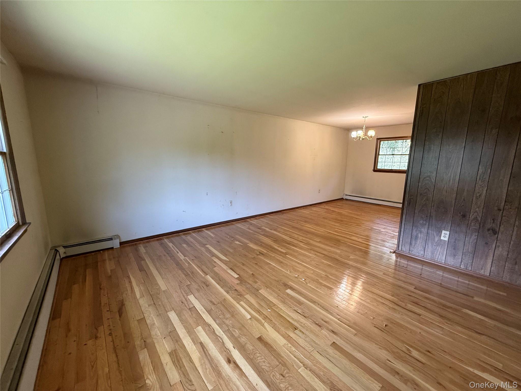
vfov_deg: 85.7
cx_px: 260
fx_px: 211
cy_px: 196
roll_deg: +0.1
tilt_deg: -8.9
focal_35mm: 14
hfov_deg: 102.1
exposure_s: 1/120
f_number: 2.2
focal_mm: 2.22
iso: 500
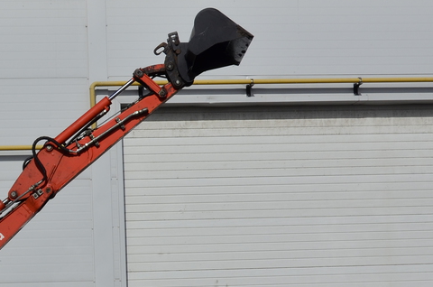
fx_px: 1248
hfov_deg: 18.7
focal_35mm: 104
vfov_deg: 12.9
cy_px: 311
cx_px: -76
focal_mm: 26
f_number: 11
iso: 125
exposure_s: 1/1000
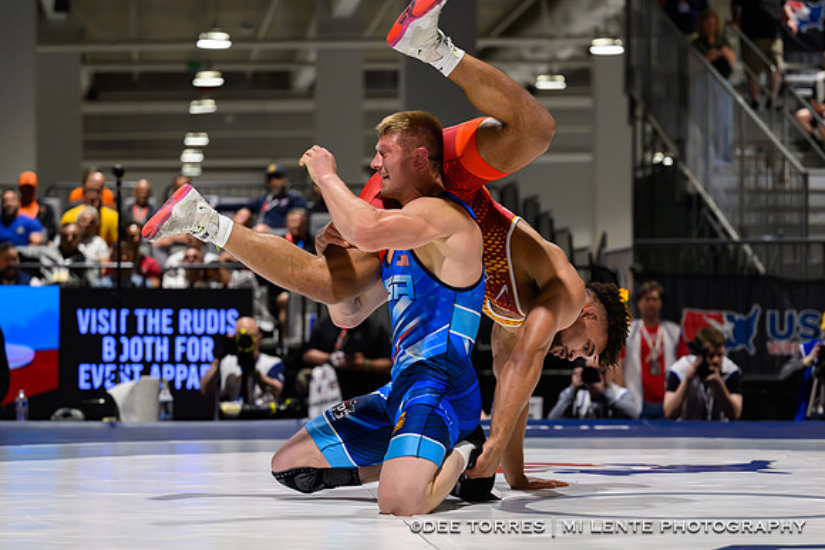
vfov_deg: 12.1
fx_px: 2589
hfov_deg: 18.1
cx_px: 392
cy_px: 335
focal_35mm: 113
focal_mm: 88
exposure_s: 1/800
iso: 6400
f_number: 2.8
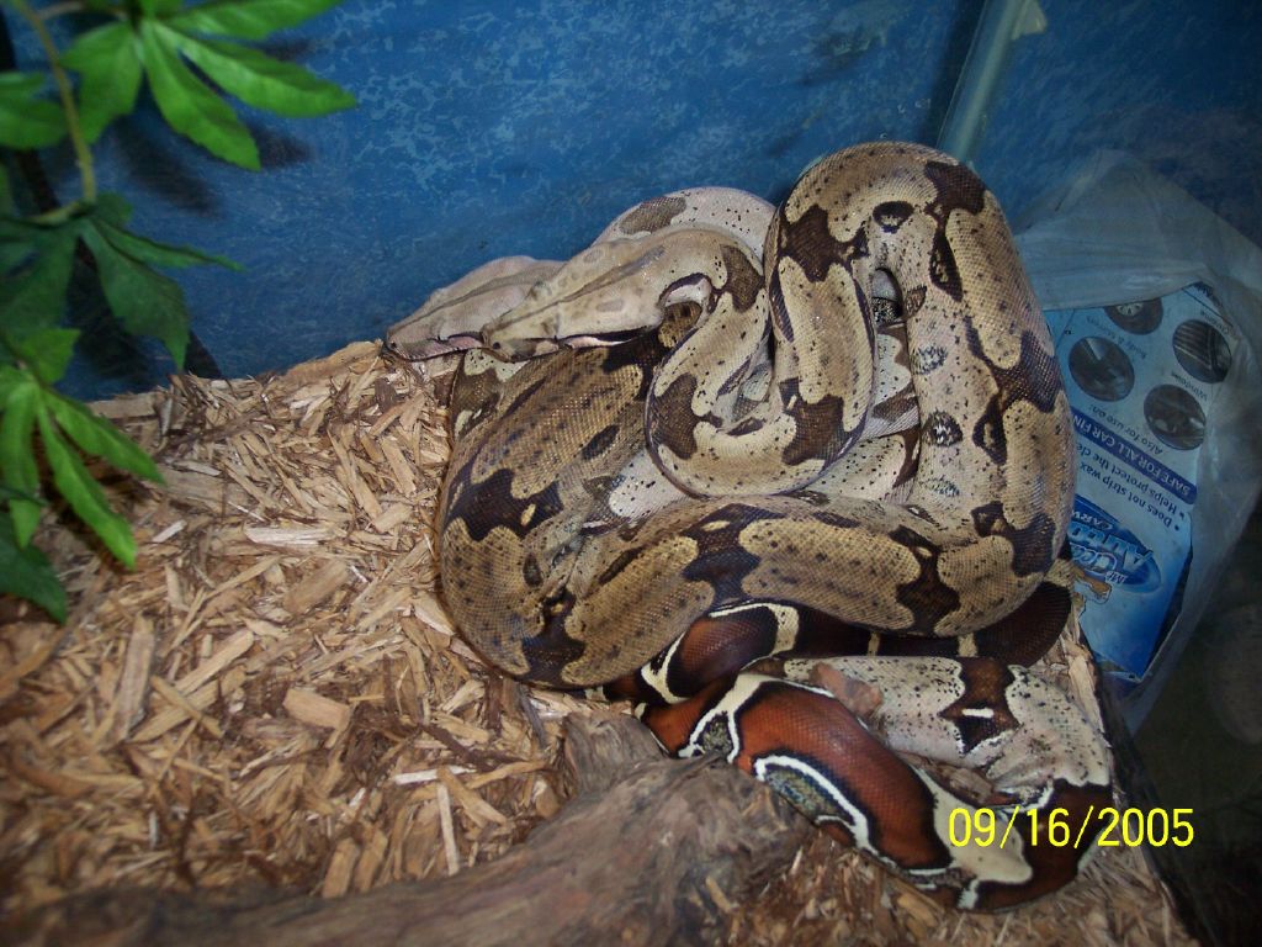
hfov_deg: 47.9
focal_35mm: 39
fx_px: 1422
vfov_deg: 36.8
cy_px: 474
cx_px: 631
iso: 140
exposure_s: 1/60
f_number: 2.8
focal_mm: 8
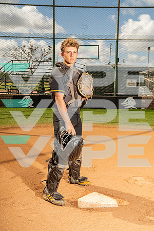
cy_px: 116
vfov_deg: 46.4
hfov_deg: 31.9
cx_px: 77
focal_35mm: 42
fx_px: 269
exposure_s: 1/250
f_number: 5.6
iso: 100
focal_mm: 42
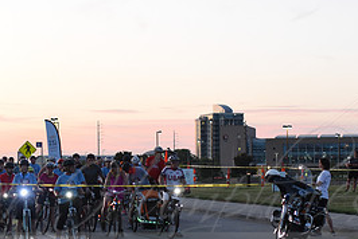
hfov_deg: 18.7
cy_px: 213
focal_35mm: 109
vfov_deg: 12.5
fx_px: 1085
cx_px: 131
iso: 2500
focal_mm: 50
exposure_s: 1/400
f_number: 2
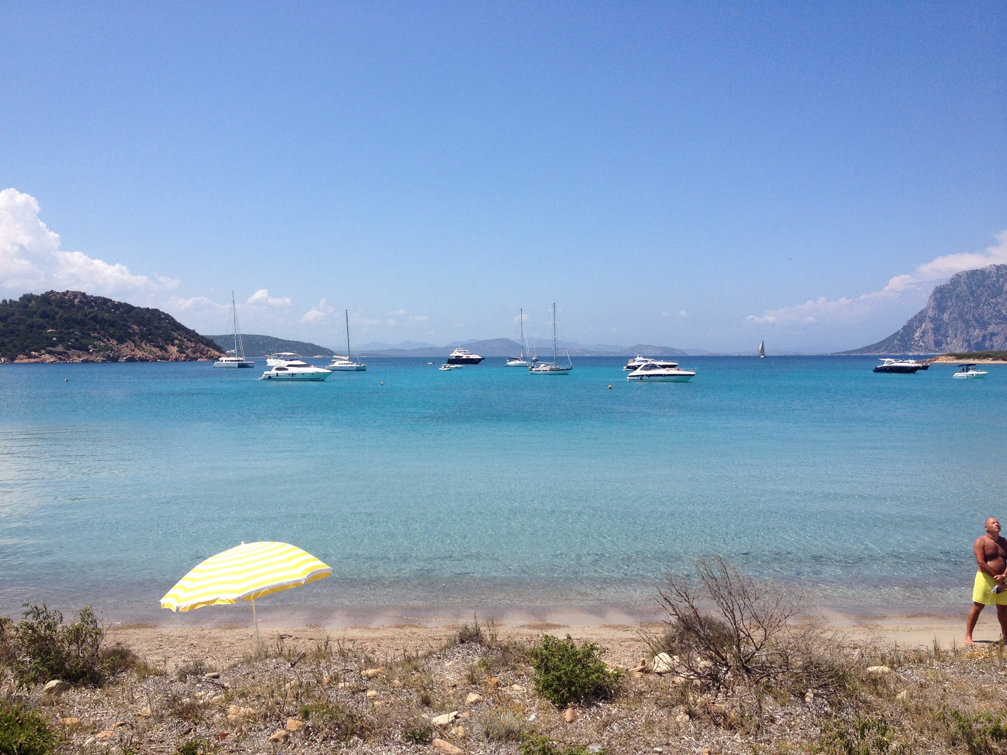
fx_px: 1018
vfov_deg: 40.7
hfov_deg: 52.6
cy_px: 378
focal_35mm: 35
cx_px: 504
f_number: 2.4
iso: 50
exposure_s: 1/2513
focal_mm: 4.28
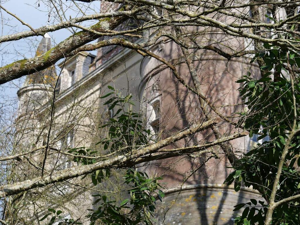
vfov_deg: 10.9
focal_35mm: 136
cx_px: 150
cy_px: 112
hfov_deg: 14.5
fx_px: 1179
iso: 200
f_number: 5
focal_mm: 68
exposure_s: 1/800
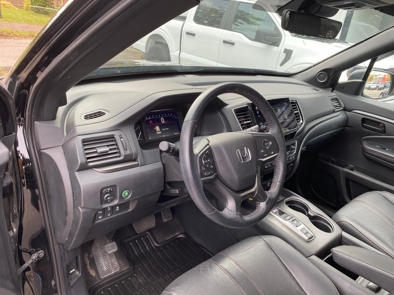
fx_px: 296
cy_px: 148
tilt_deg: -23.6
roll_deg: -8.1
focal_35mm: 26
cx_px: 197
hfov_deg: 67.3
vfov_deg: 53.1
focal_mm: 4.25
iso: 40
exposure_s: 1/122
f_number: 1.8
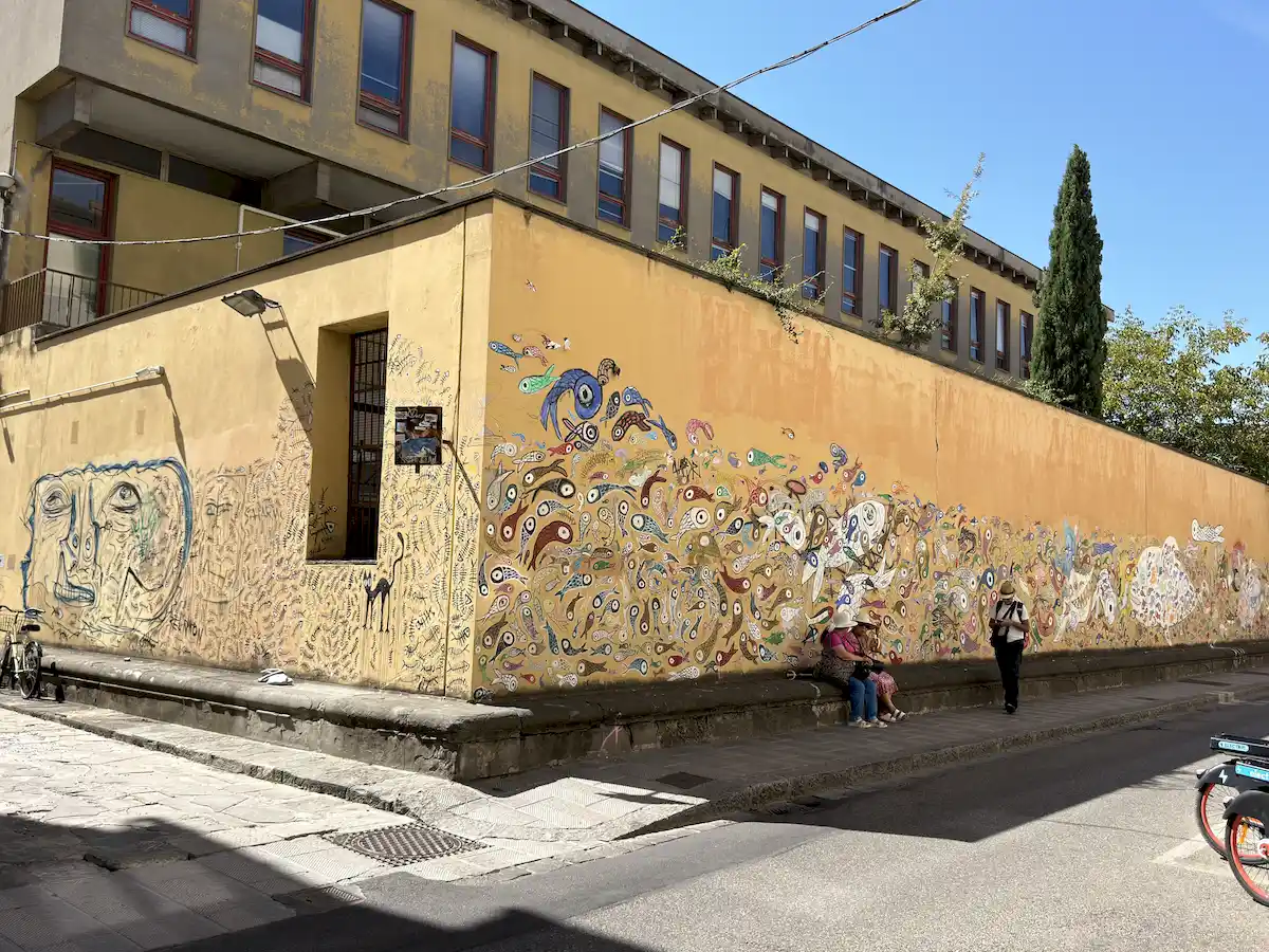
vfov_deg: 46.8
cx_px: 634
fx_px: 1100
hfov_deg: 60.0
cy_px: 476
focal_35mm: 30
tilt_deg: +5.6
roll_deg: -1.2
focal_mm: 6.76
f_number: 1.78
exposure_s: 1/2841
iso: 64
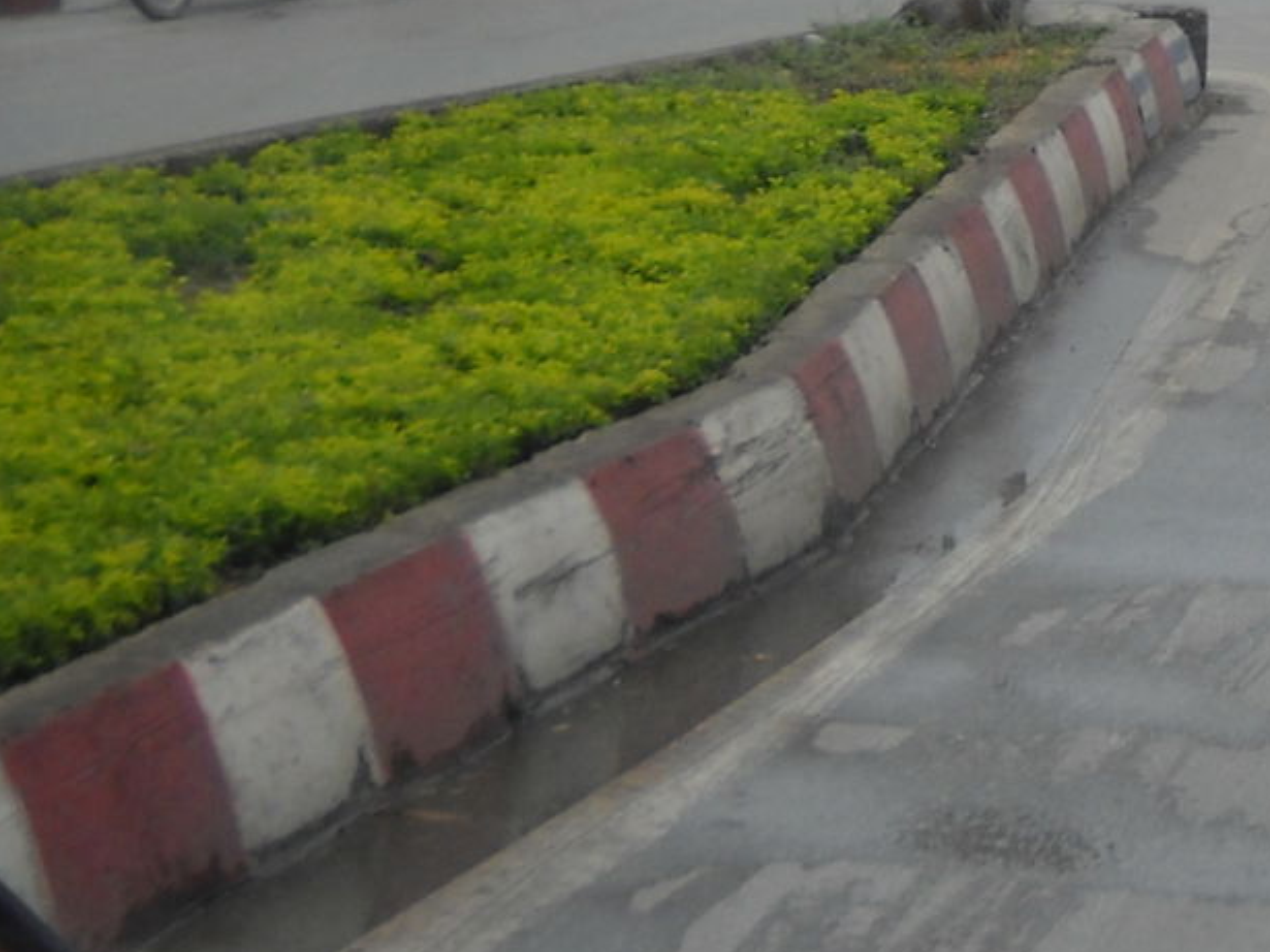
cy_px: -109
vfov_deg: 11.4
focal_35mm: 128
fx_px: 4695
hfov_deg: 14.5
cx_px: 1844
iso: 64
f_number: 5.5
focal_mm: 6.72
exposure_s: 1/337
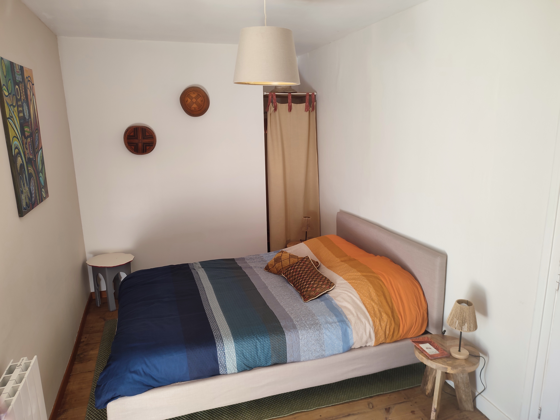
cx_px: 280
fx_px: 388
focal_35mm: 24
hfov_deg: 71.6
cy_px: 210
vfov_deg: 56.8
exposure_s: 1/50
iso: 179
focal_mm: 5.89
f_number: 1.89
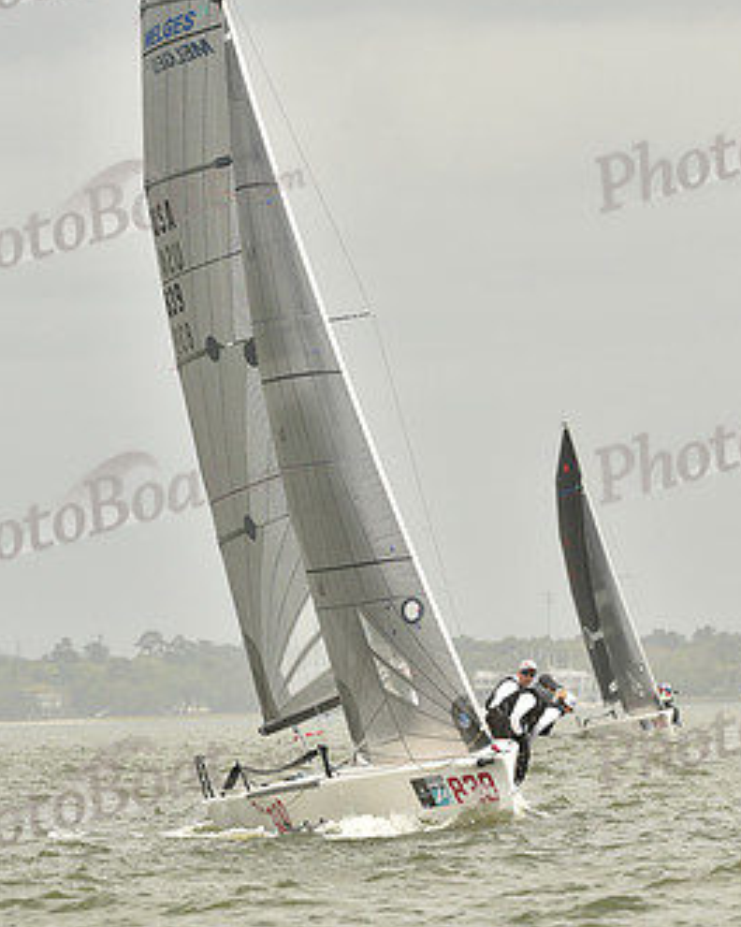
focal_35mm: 429
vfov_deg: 4.5
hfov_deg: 3.6
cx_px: 450
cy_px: 326
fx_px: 11760
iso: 320
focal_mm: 260
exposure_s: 1/1250
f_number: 7.1
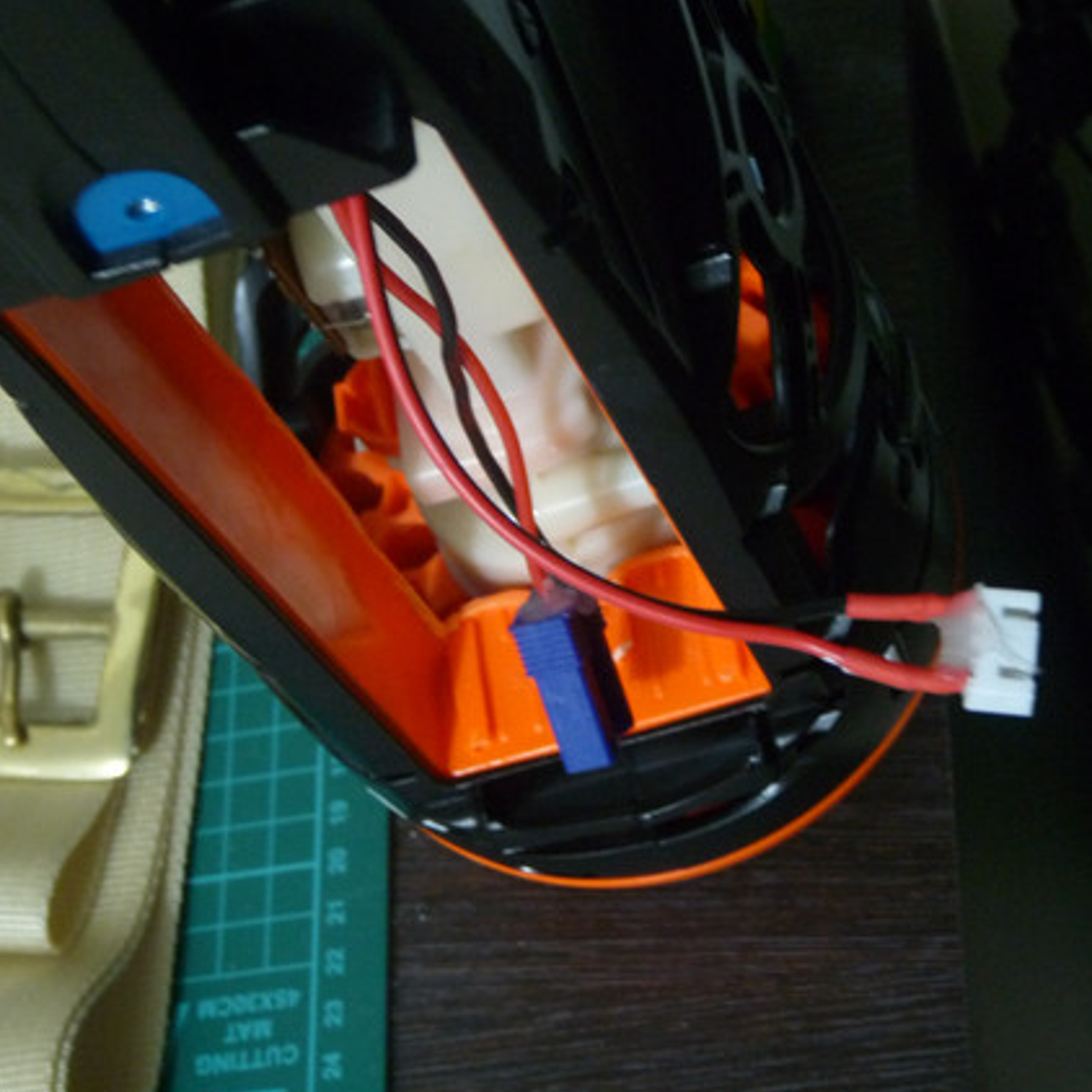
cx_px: 518
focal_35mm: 67
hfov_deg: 25.7
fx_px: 2391
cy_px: 323
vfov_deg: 25.5
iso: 400
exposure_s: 1/5
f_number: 3.2
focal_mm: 9
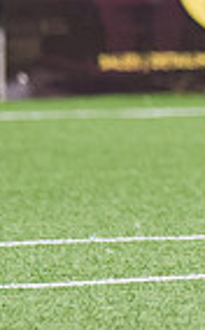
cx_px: 973
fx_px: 13707
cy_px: 62
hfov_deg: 0.9
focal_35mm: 1524
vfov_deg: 1.4
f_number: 2
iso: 200
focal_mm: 135
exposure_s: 1/5000
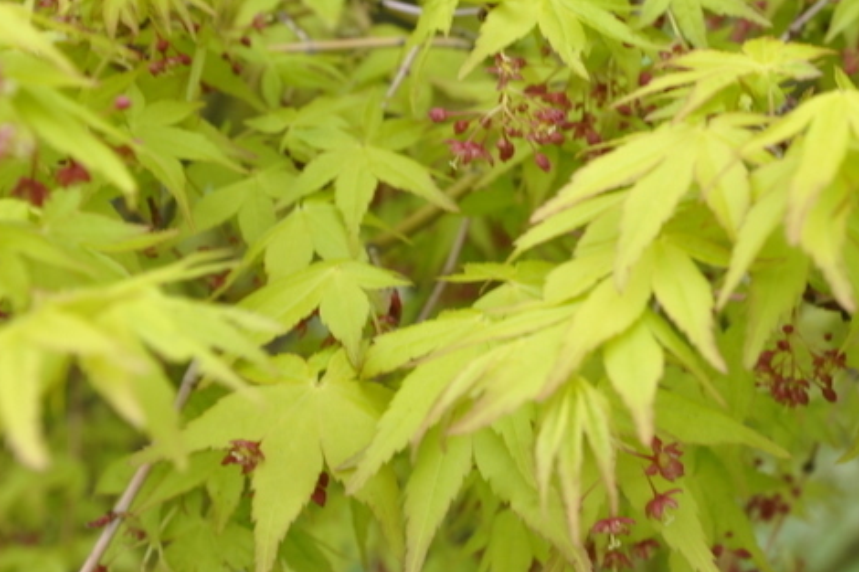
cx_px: 645
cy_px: 174
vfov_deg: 14.1
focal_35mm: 97
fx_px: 2314
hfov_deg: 20.9
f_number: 9
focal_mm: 38
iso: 200
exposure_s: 1/80
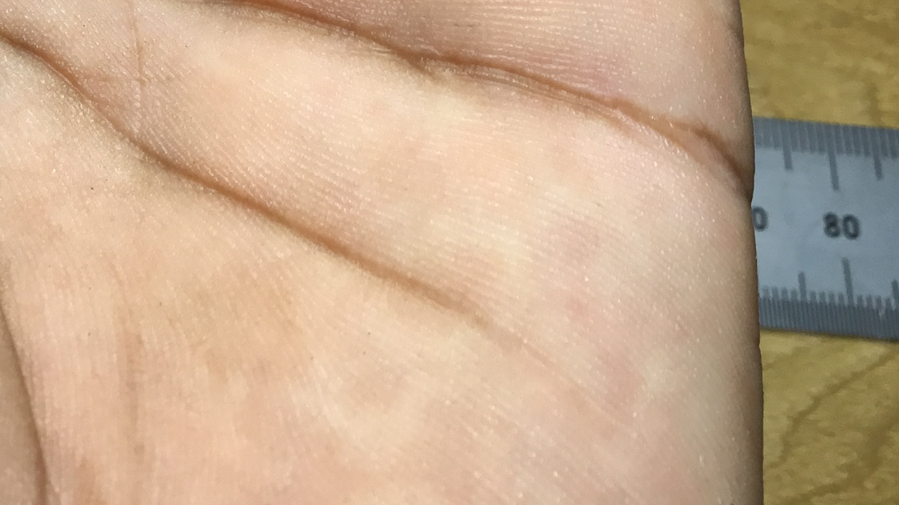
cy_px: -211
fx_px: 1835
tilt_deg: -54.2
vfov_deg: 14.8
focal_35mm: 77
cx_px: 48
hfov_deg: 26.4
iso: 25
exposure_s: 1/155
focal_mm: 3.3
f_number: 2.4
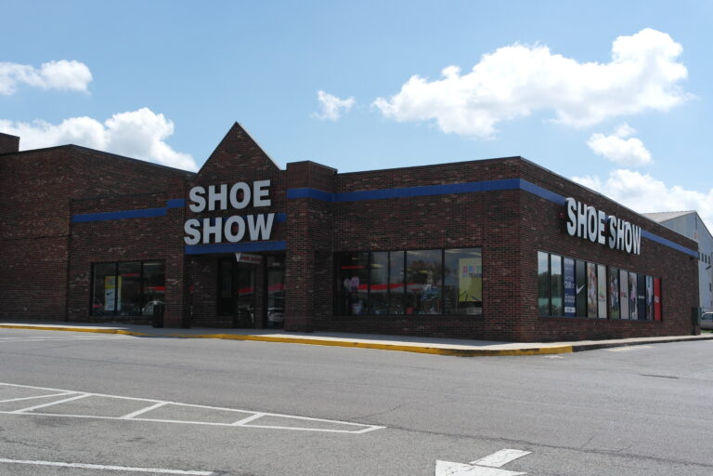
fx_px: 852
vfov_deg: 31.2
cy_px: 238
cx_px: 356
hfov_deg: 45.4
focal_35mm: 43
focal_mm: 28
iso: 100
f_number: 7.1
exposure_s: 1/320
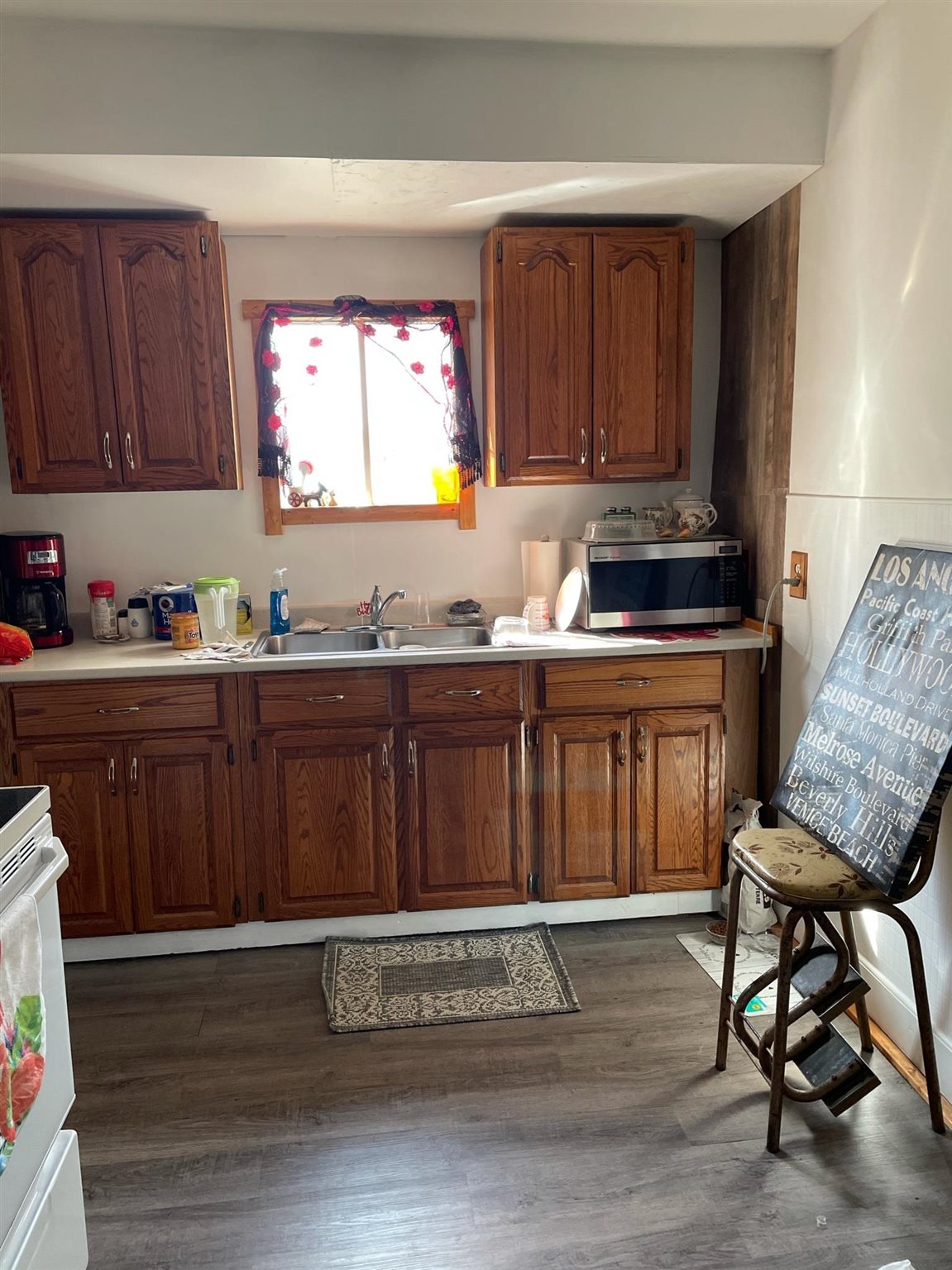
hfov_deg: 53.0
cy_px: 635
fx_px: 954
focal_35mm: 26
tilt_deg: -9.7
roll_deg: +3.2
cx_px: 476
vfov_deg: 67.3
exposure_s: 1/117
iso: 125
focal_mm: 4.2
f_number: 1.6
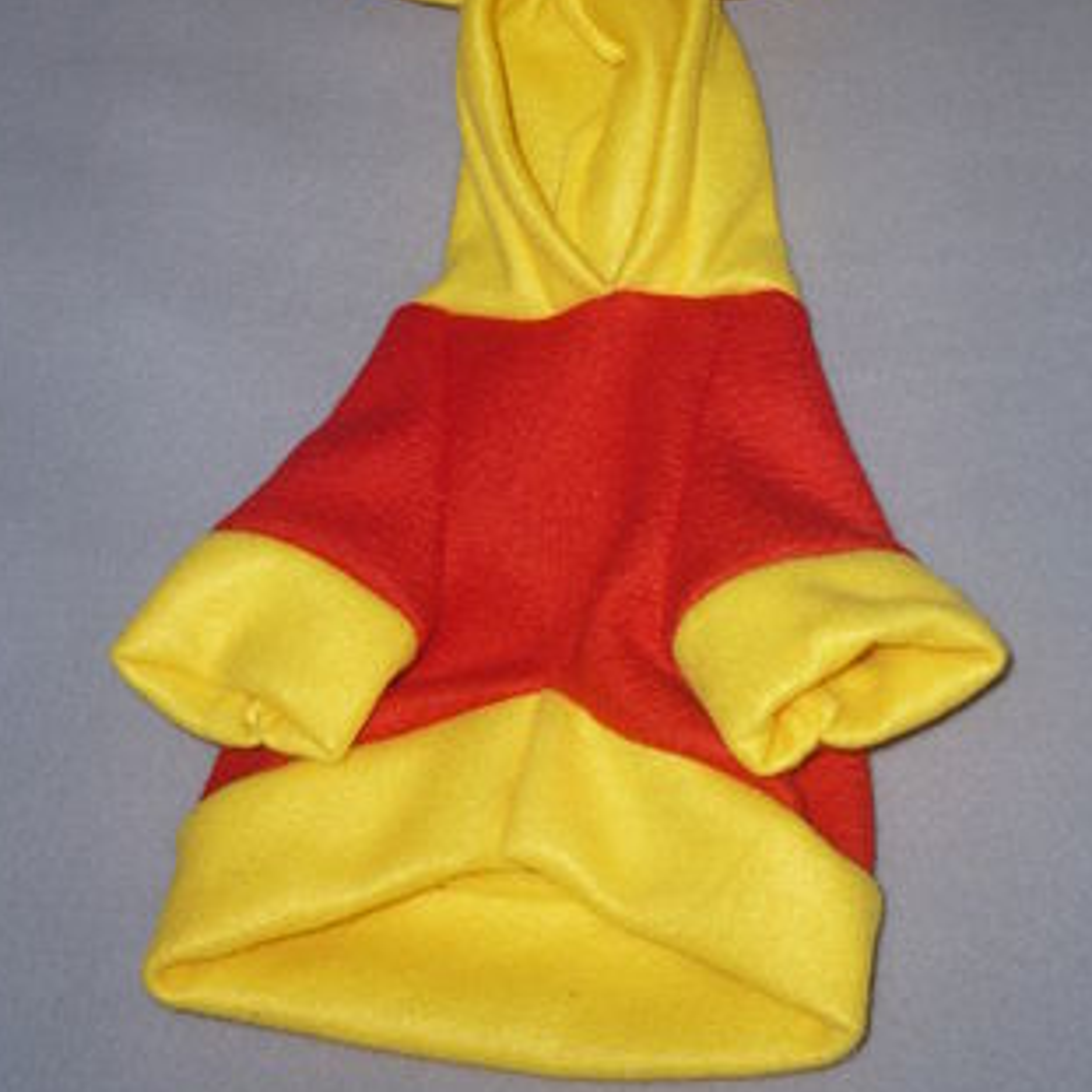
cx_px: 583
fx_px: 1606
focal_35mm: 45
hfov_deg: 37.5
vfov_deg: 37.5
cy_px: 463
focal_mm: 5.5
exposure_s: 1/30
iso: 100
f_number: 2.8
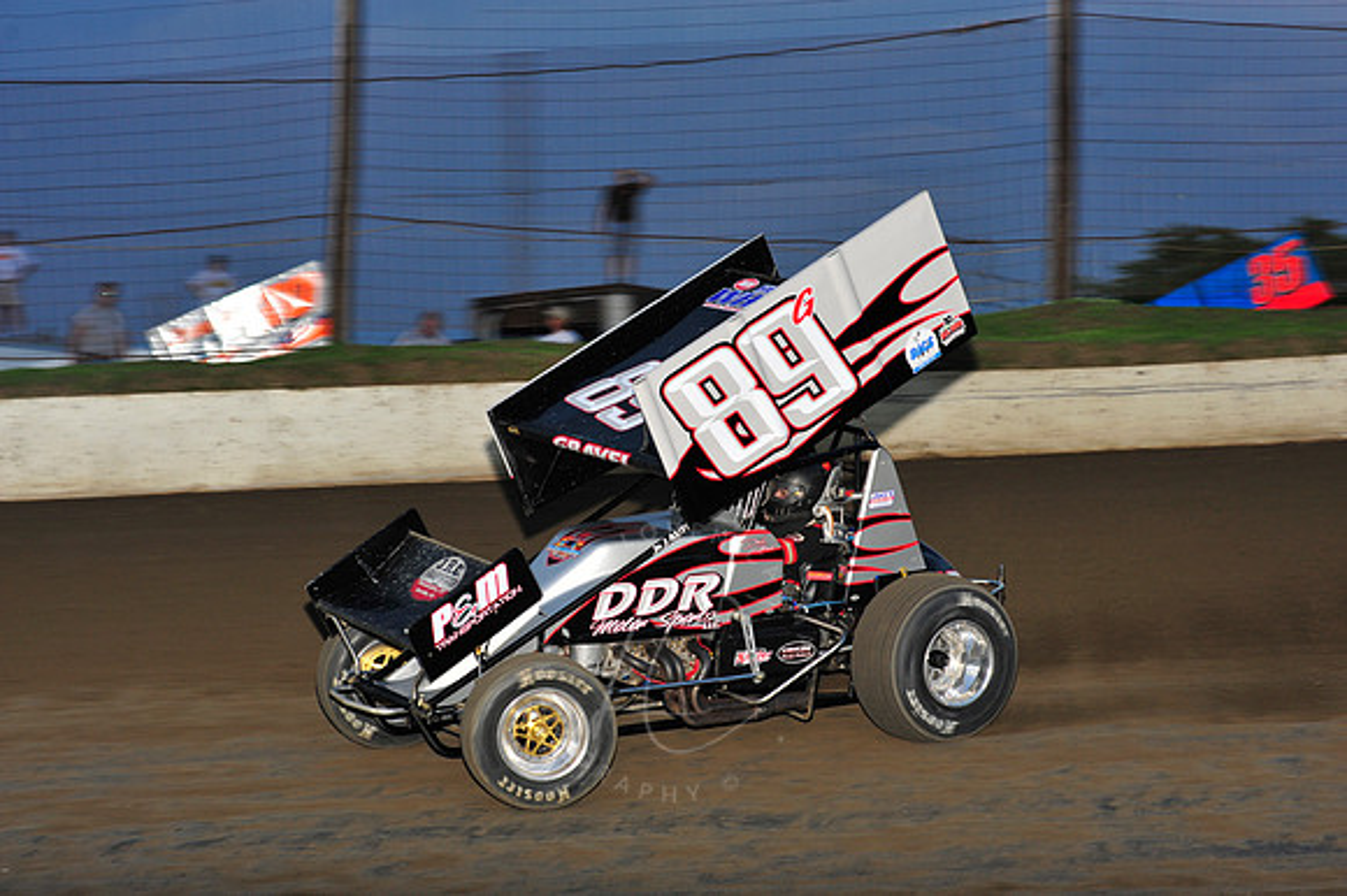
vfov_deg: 14.8
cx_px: 674
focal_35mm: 92
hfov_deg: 22.2
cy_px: 448
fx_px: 3440
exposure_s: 1/320
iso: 640
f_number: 6.3
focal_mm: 92
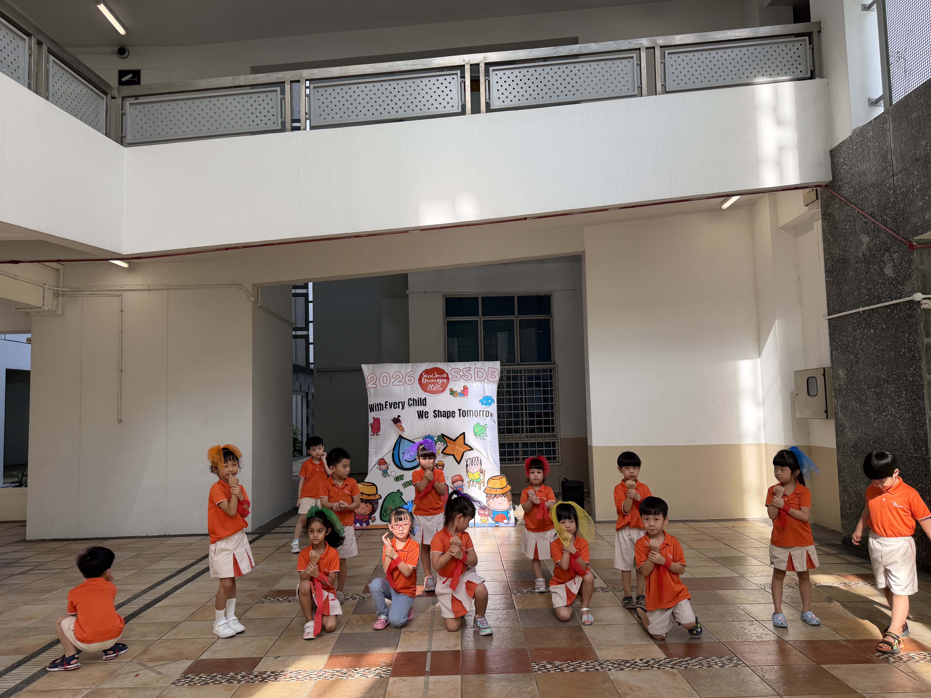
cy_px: 356
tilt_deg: +3.2
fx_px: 672
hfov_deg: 69.4
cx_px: 476
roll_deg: +2.6
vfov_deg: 54.9
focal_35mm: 25
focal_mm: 6.76
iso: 100
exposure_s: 1/539
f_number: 1.78
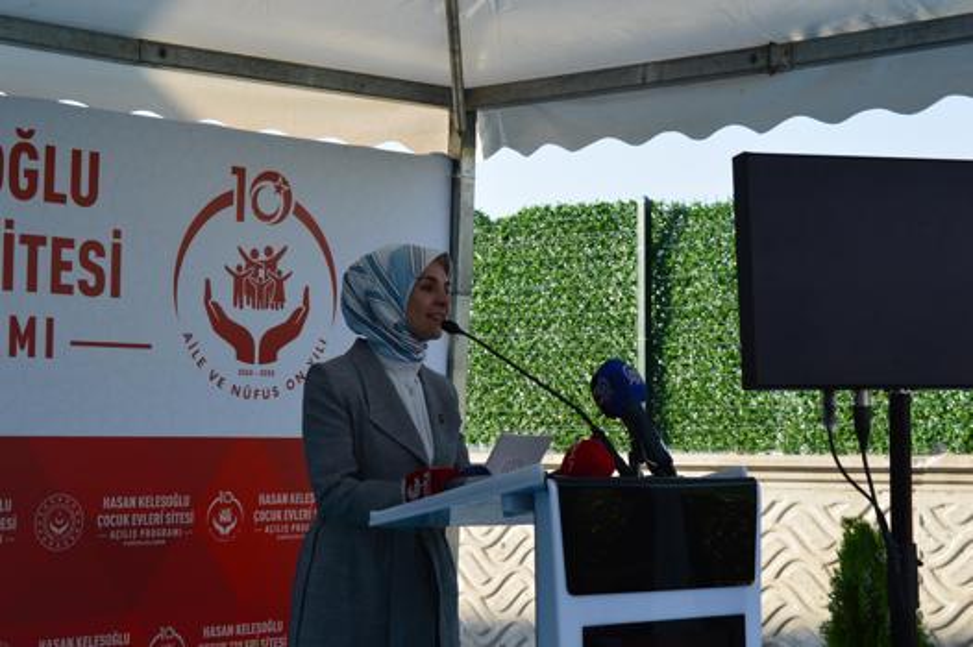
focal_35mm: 72
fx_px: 1945
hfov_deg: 28.1
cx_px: 486
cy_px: 324
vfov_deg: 18.9
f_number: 10
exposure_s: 1/250
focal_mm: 48
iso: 400
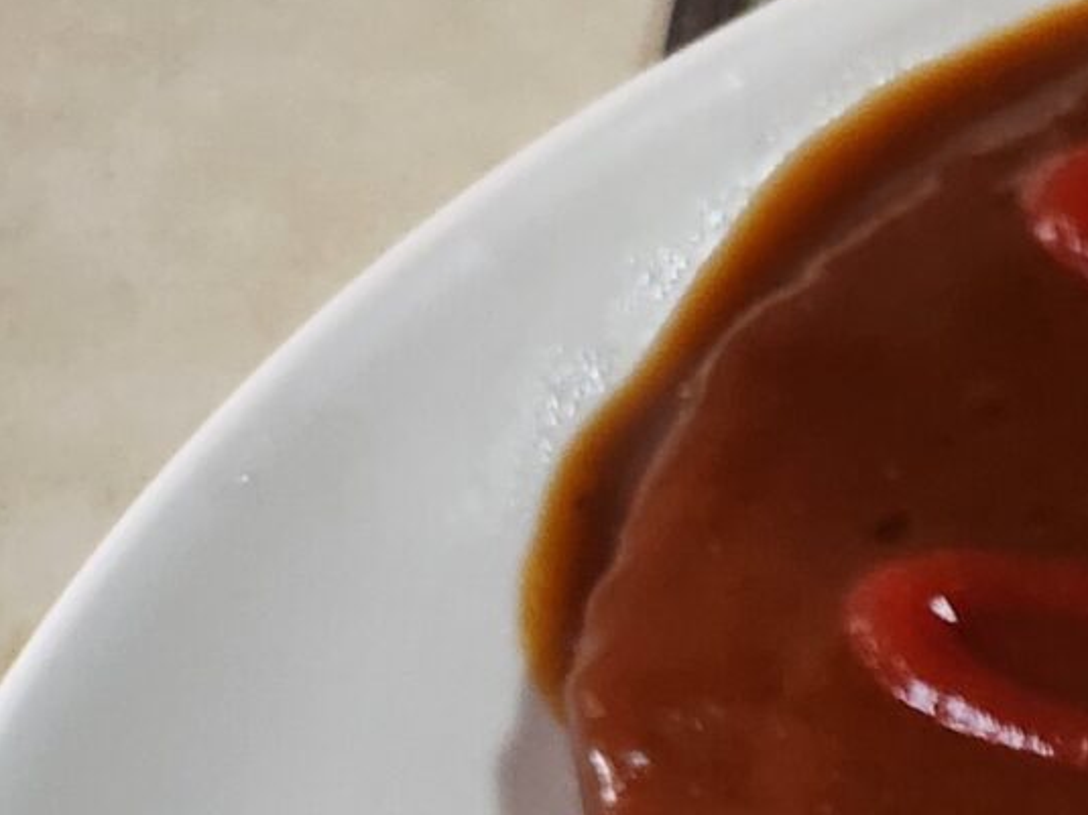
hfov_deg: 14.4
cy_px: 1742
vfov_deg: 11.7
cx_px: 2274
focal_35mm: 110
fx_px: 3457
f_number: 1.8
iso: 160
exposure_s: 1/120
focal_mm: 5.4
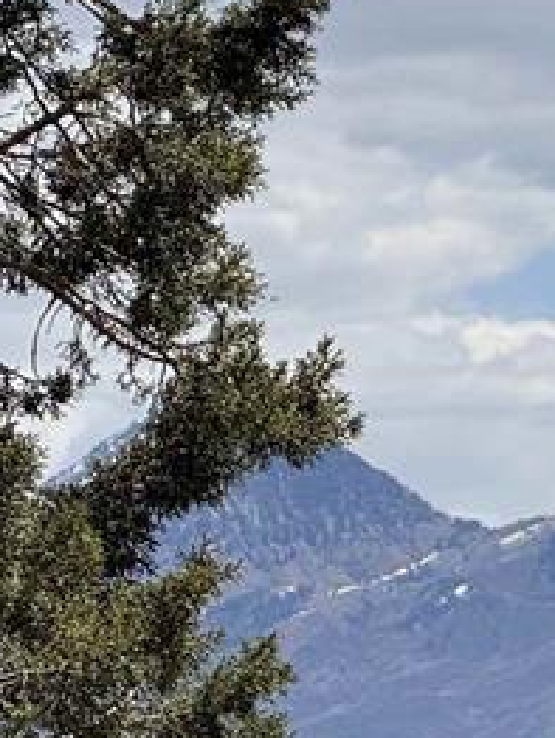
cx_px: 1217
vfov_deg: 4.2
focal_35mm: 469
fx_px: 10010
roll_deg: +0.9
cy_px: 727
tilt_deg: +2.0
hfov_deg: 3.1
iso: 40
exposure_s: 1/3195
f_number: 2.8
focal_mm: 15.66
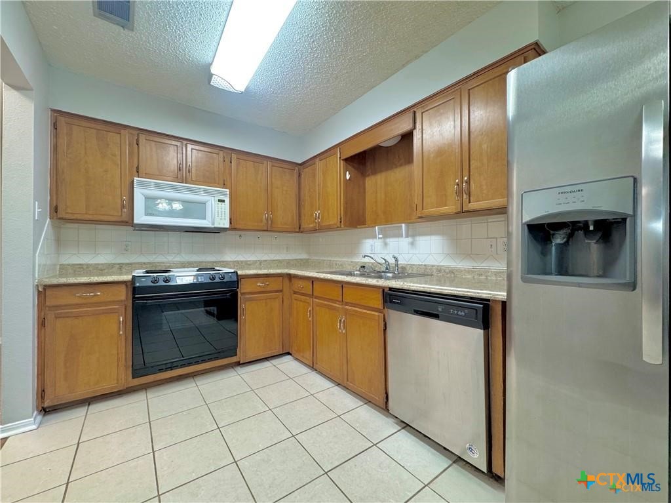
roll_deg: -1.2
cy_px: 252
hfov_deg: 102.1
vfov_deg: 85.6
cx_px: 336
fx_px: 271
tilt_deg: -0.5
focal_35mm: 14
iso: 250
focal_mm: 2.22
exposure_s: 1/120
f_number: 2.2
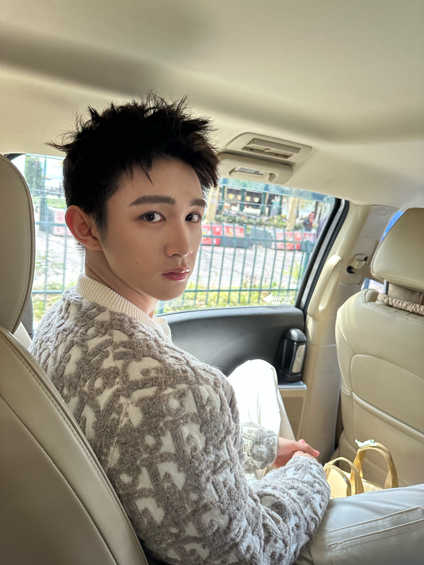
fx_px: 425
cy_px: 282
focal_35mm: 26
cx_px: 212
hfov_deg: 53.1
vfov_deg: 67.3
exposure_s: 1/60
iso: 125
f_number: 1.5
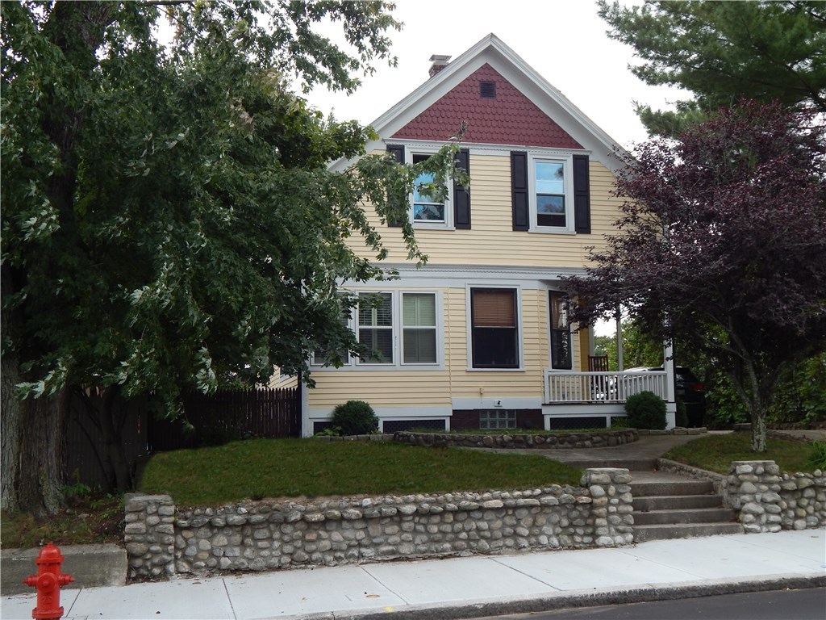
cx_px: 413
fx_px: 1026
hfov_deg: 43.9
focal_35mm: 43
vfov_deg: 33.6
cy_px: 310
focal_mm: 7.7
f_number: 3.6
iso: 125
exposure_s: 1/160
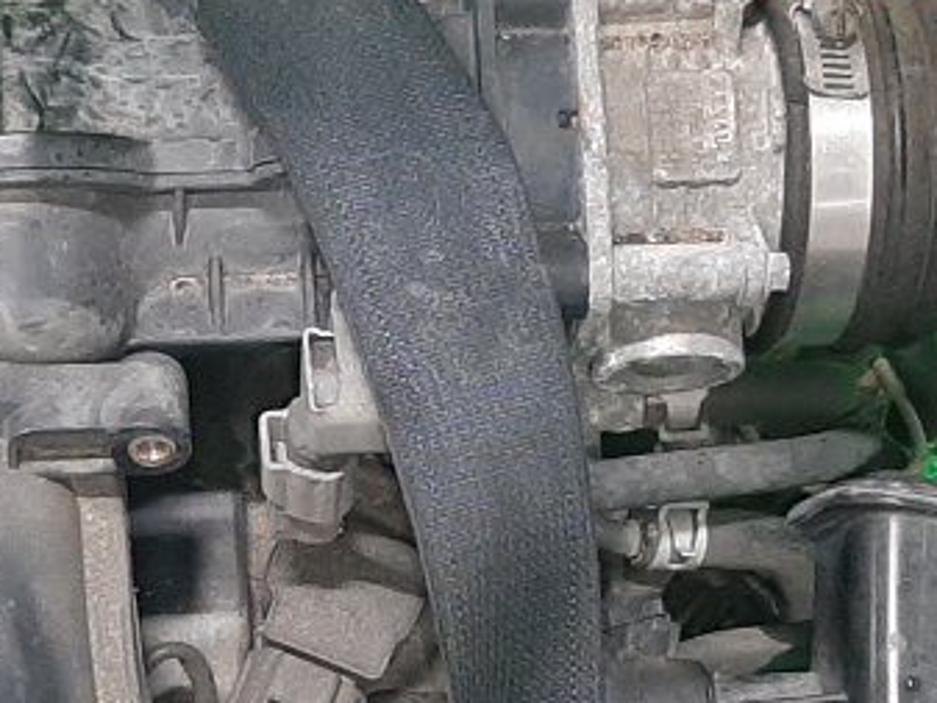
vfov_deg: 13.2
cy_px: 675
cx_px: 114
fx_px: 3006
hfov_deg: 17.5
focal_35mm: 111
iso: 190
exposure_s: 1/50
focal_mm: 3.93
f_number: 1.7
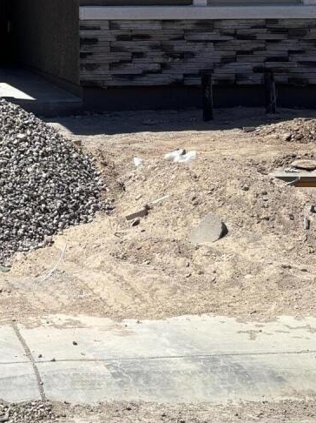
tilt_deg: +2.9
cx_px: -75
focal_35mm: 107
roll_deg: -0.8
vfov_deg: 17.5
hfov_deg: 13.4
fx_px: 1304
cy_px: -91
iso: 50
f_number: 1.6
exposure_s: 1/4854
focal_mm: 5.96
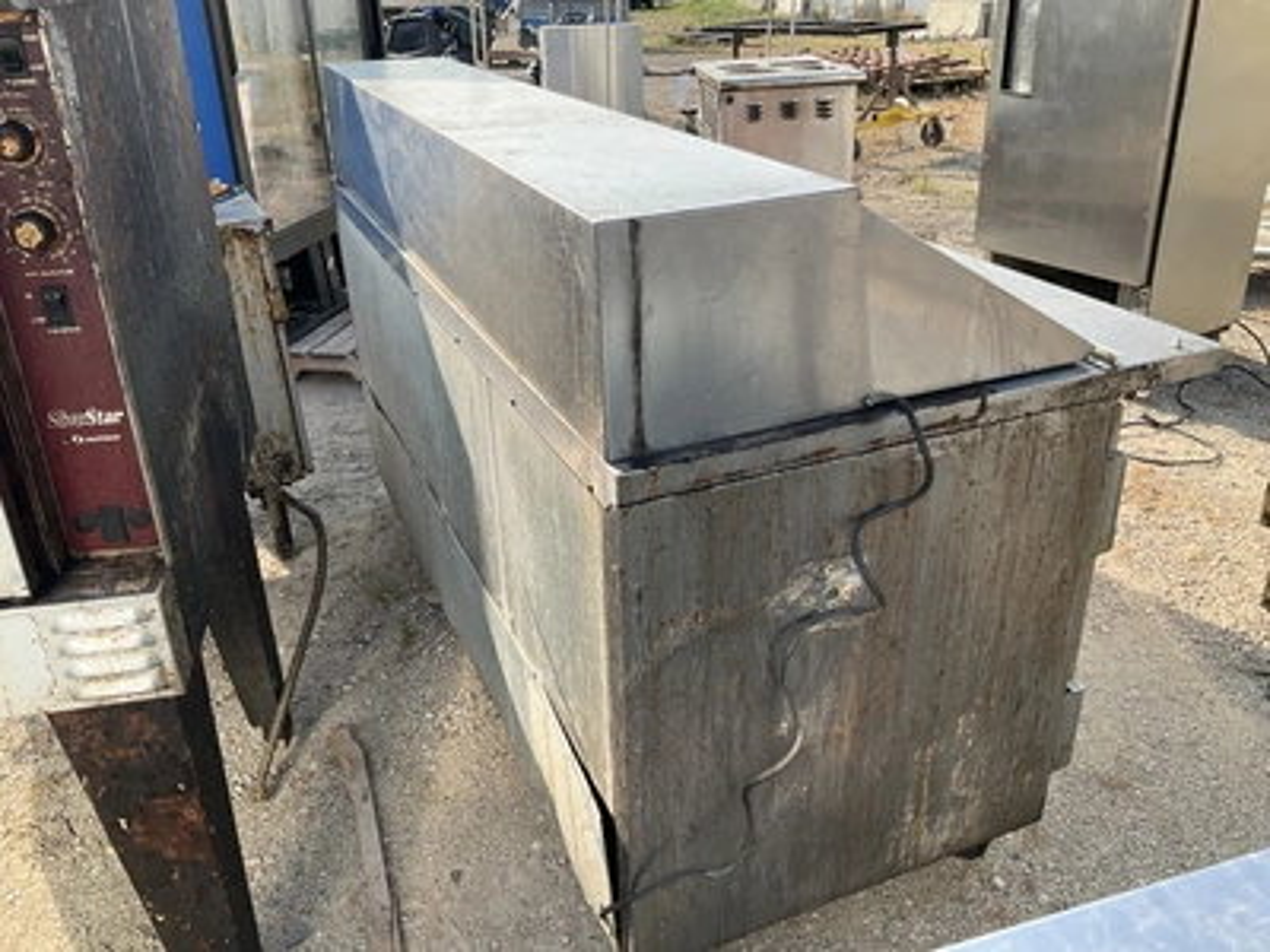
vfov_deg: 48.2
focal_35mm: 29
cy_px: 476
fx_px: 1064
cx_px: 635
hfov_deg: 61.7
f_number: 1.8
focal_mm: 3
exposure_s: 1/599
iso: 25
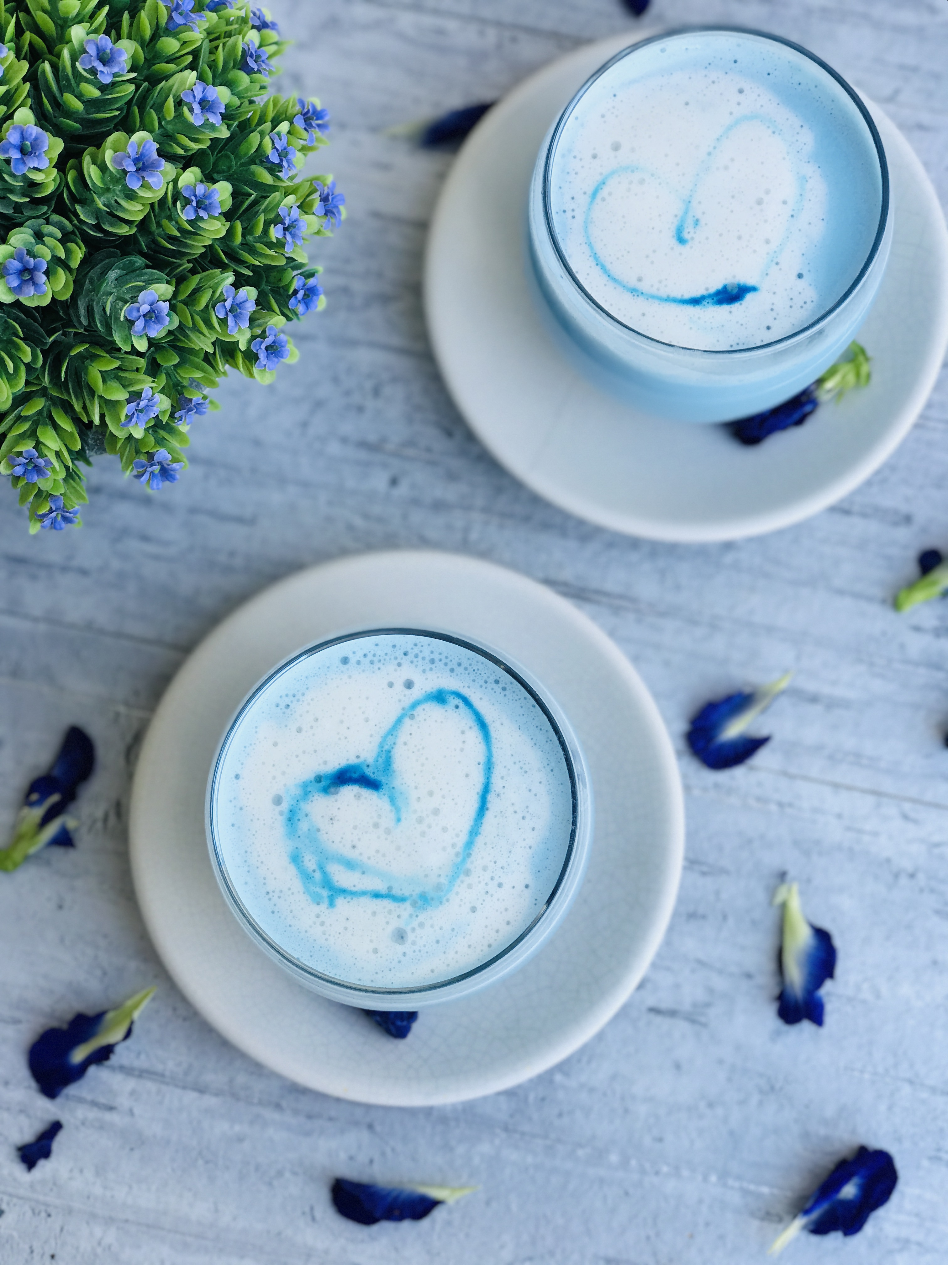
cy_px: 632
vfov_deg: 33.8
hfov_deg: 25.7
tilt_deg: -82.6
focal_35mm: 57
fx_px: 2081
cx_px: 474
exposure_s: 1/95
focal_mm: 6.6
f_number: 2.8
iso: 32
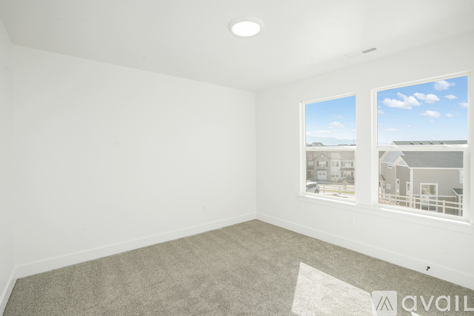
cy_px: 158
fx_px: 211
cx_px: 237
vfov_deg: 73.7
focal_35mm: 16
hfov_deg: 96.7
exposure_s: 1/200
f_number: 9
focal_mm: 16
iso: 800
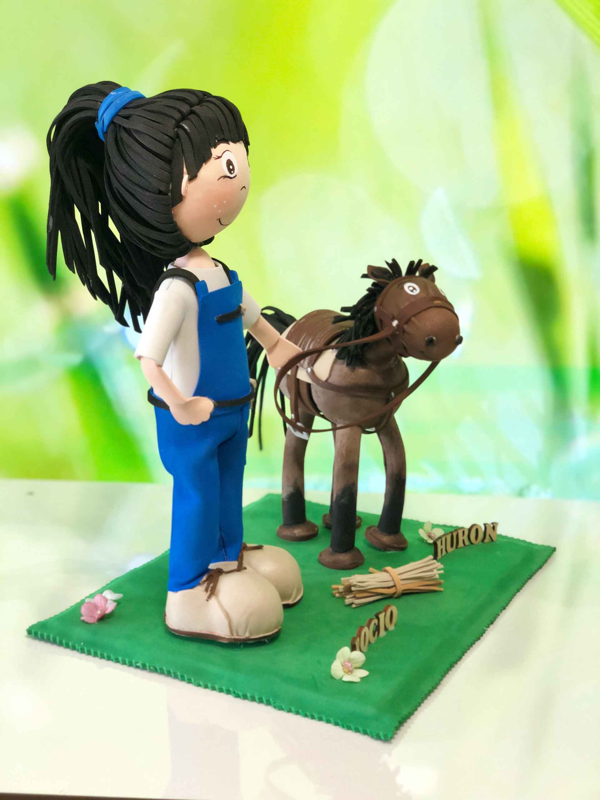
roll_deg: -0.1
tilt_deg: -12.9
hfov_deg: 28.0
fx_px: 1202
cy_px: 400
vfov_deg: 36.8
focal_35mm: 52
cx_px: 300
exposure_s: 1/50
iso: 64
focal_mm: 6
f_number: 2.4
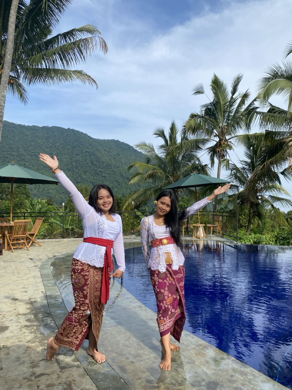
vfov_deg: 67.3
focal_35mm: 26
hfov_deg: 53.1
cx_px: 146
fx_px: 292
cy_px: 195
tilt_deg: +1.1
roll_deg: +1.0
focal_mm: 4.25
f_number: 1.8
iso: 32
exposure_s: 1/2571
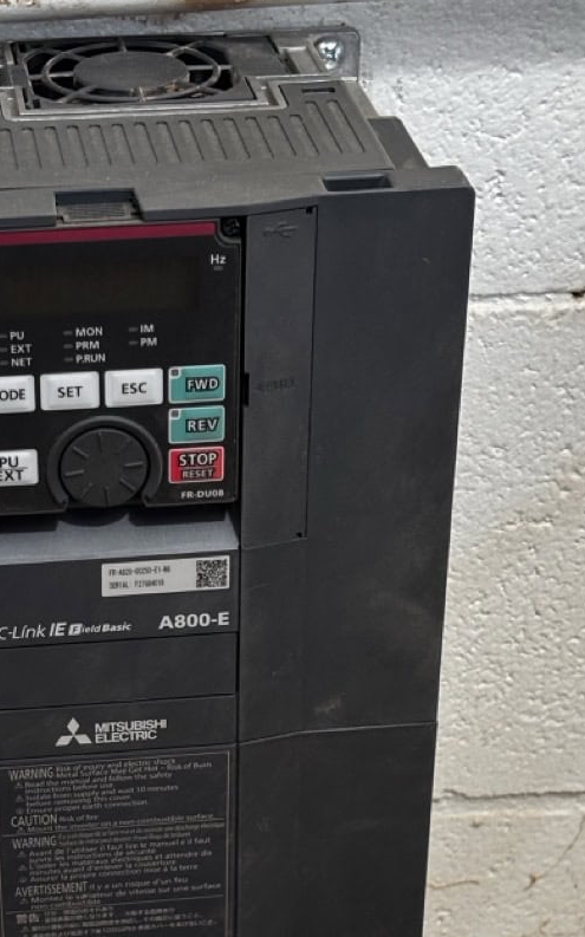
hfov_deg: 14.6
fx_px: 2272
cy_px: 682
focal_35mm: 89
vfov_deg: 23.1
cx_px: 129
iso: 100
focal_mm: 6
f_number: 1.6
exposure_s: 1/60
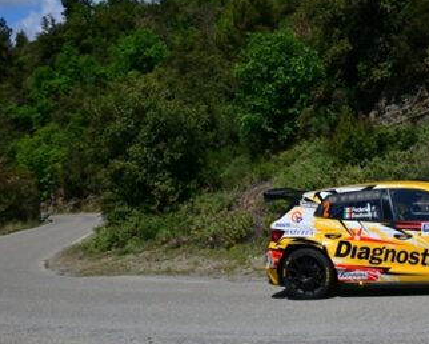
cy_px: 148
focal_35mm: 54
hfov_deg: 33.1
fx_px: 686
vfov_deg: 28.1
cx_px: 380
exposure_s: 1/1000
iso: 250
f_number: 8
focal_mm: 29
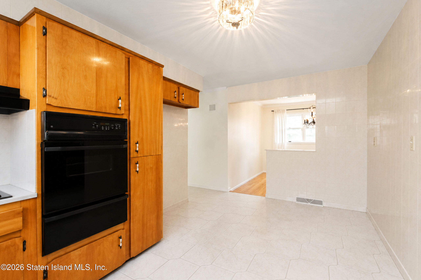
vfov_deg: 77.3
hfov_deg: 100.4
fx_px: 175
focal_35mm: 15
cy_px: 140
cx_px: 210
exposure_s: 1/60
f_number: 8
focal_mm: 10
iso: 1600
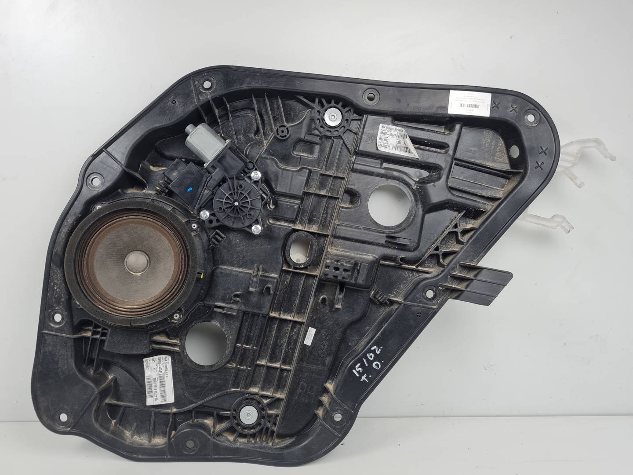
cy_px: 238
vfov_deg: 53.1
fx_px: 475
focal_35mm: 26
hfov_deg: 67.3
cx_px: 316
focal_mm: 5.4
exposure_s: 1/198
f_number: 1.8
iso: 50
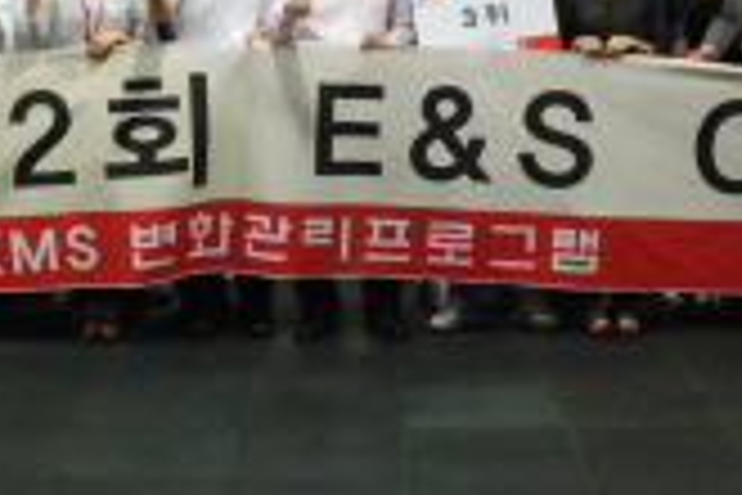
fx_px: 1731
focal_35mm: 84
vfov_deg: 15.5
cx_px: 324
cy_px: -135
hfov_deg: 24.2
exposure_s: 1/100
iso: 1600
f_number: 3.5
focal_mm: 18
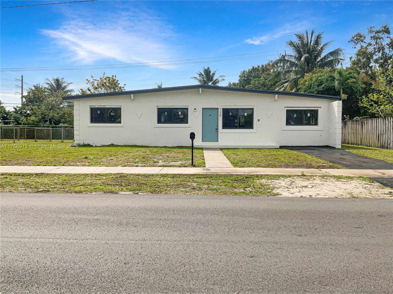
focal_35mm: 29
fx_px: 329
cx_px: 196
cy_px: 147
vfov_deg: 48.2
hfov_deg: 61.7
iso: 16
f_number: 1.8
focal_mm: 3
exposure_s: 1/4065
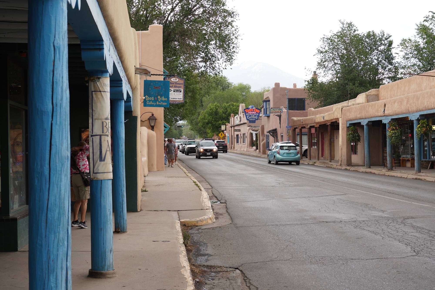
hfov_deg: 34.5
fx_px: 701
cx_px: 218
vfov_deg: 23.4
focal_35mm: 58
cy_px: 145
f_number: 9
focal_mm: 58
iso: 400
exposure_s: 1/100
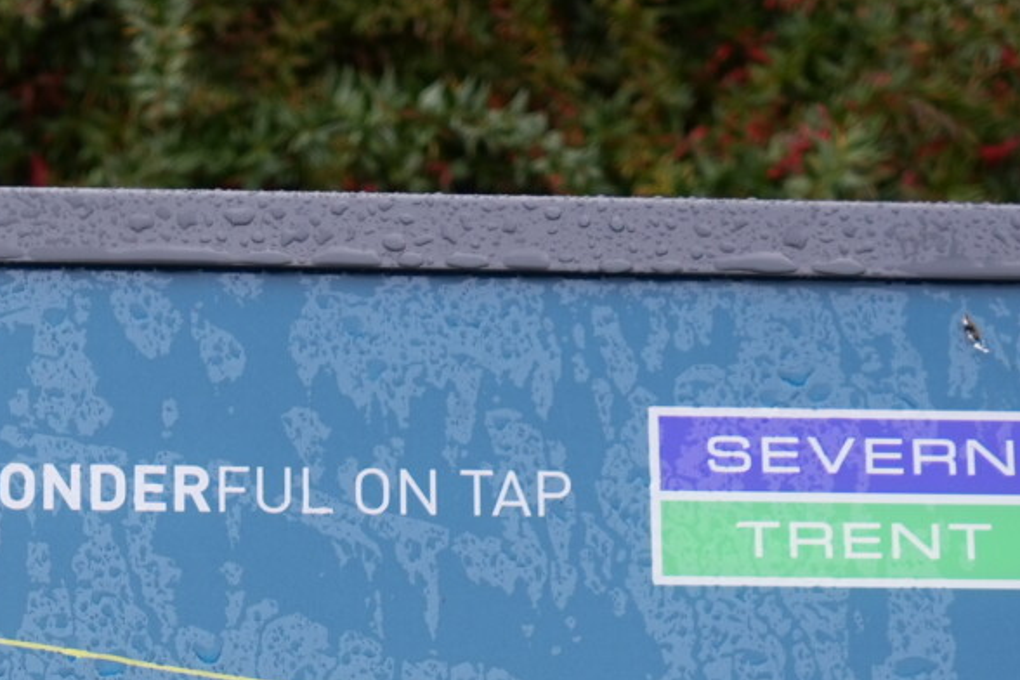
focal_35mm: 122
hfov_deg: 16.3
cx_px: -80
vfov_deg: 10.4
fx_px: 3456
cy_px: 1318
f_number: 4
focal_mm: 28
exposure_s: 1/160
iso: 320
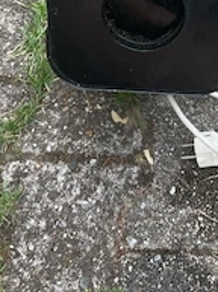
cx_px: 159
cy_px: -8
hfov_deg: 26.7
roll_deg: +0.9
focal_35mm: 54
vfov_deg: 32.4
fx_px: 455
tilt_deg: -43.1
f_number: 1.6
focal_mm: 5.1
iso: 125
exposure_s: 1/75
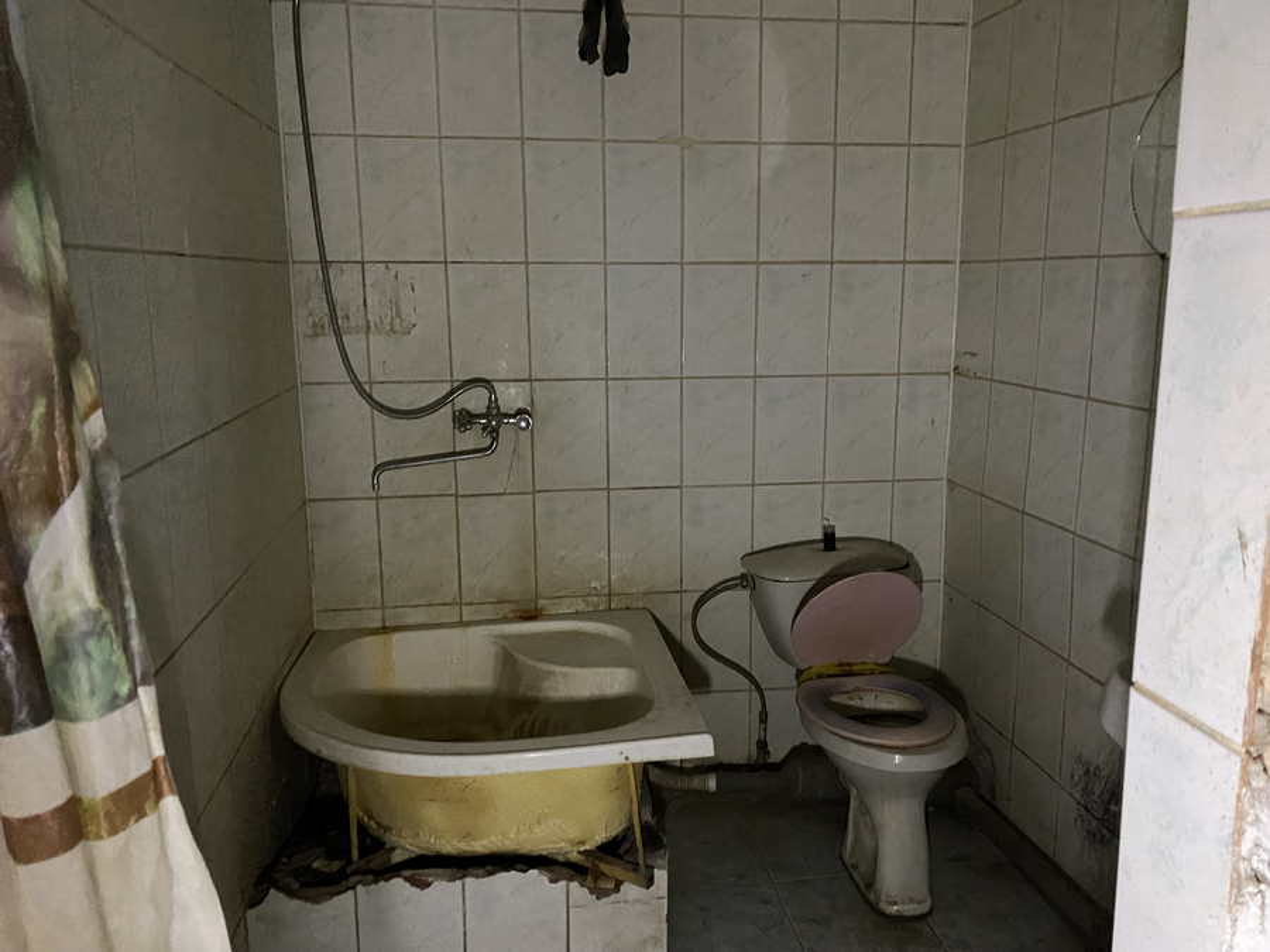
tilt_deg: -10.2
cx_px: 635
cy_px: 476
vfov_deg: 53.1
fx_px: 954
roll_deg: +0.3
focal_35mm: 26
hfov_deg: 67.3
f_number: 1.8
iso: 1000
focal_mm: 4.25
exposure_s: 1/30
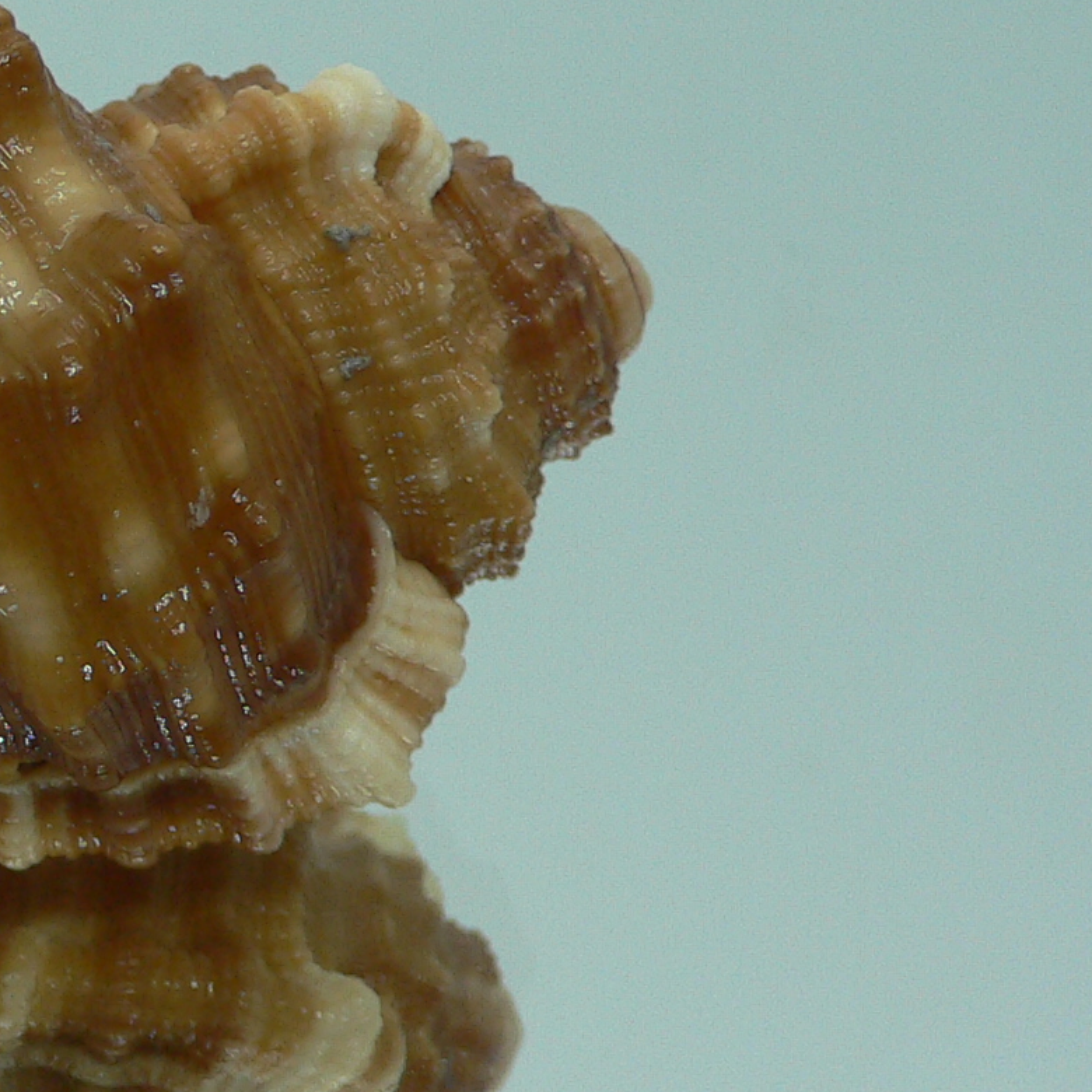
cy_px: 603
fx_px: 2855
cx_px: -220
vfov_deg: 21.6
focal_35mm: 80
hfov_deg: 20.3
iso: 80
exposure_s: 1/60
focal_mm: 4.6
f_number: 2.8
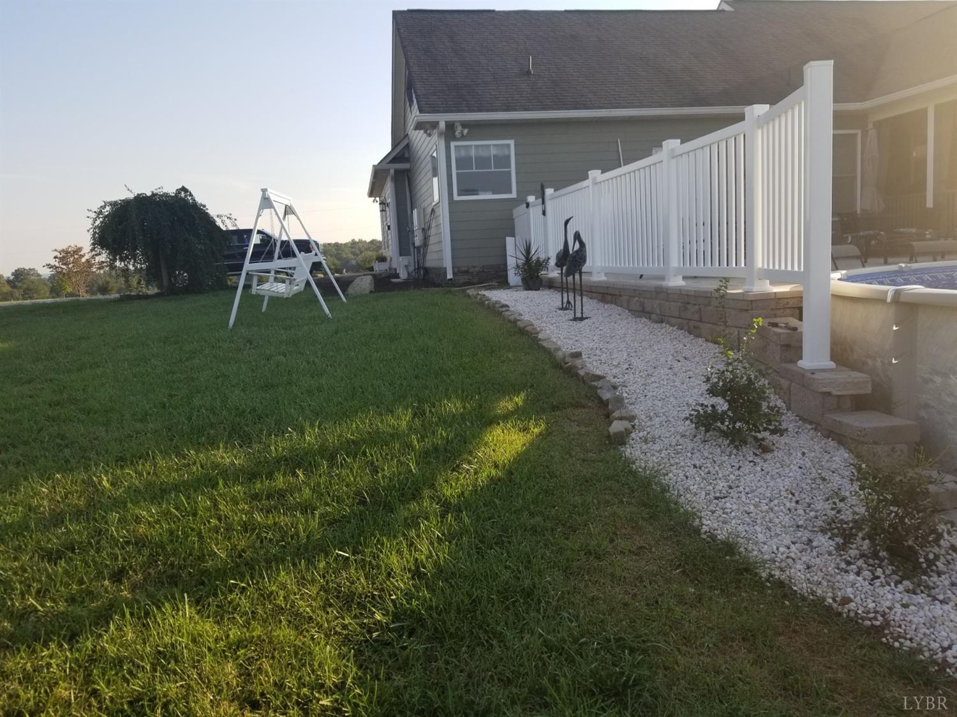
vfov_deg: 53.0
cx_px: 478
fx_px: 719
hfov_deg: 67.3
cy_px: 358
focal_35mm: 26
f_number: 1.7
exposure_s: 1/1208
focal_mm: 4.3
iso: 50
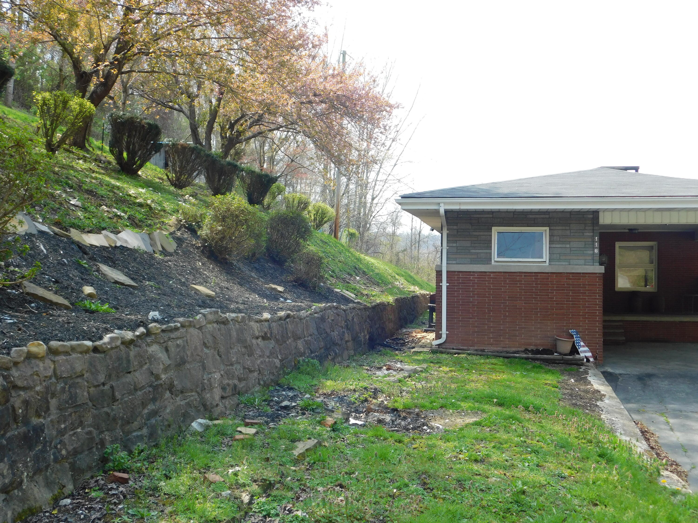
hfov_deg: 46.8
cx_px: 349
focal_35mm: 40
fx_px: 807
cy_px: 262
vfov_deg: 36.0
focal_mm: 7.1
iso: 125
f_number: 3.6
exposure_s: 1/200
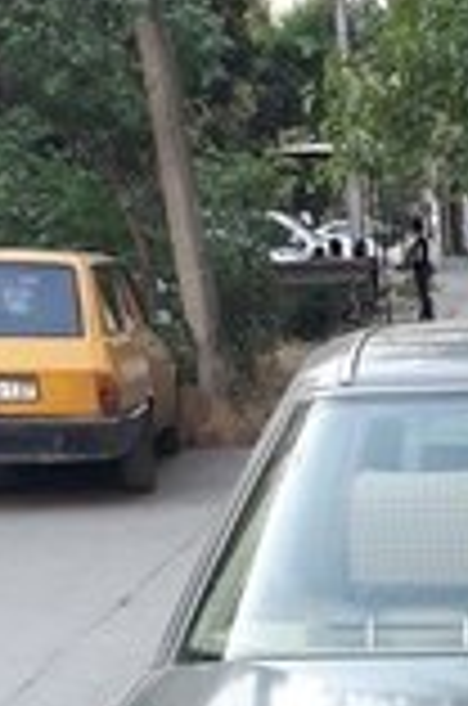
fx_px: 1743
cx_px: 711
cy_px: 1070
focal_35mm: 89
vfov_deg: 19.8
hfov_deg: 14.3
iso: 64
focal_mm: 3.71
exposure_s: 1/50
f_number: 1.7
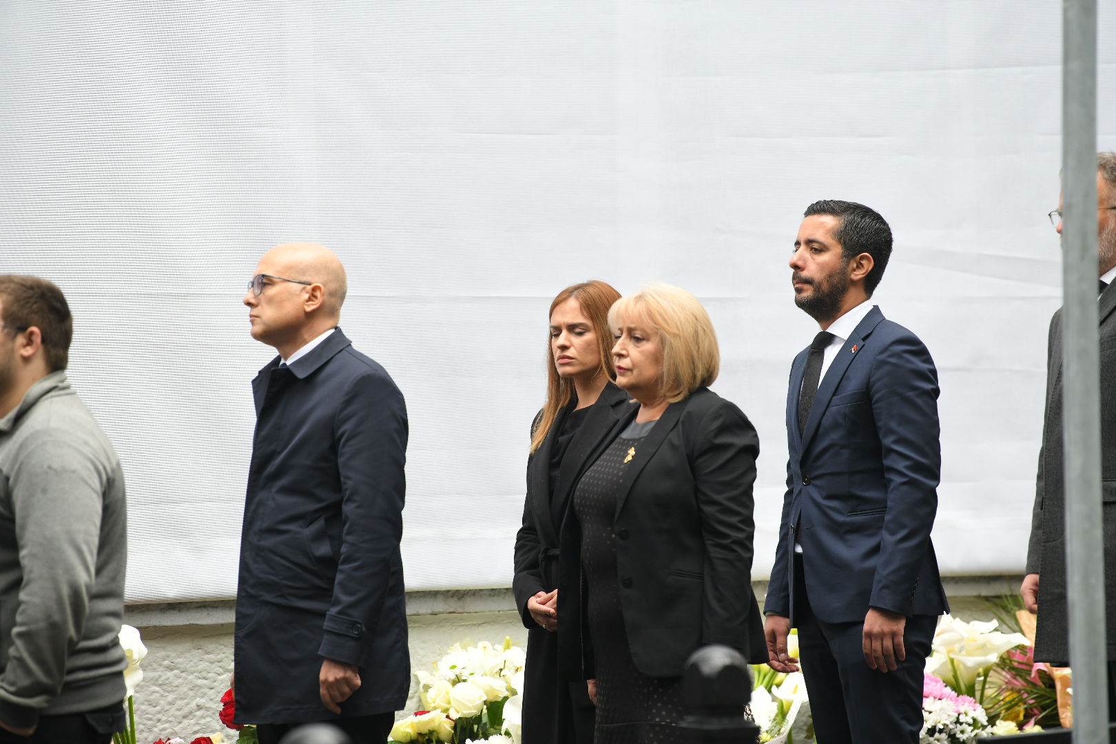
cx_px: 558
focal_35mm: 200
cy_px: 372
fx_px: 6200
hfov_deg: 10.3
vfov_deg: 6.9
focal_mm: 200
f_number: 4
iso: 640
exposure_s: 1/250
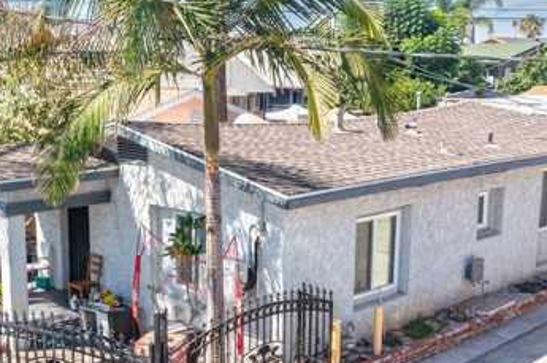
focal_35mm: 52
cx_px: 168
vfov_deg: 25.9
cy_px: 212
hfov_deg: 37.7
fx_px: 789
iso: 100
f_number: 5
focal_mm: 10.26
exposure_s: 1/320
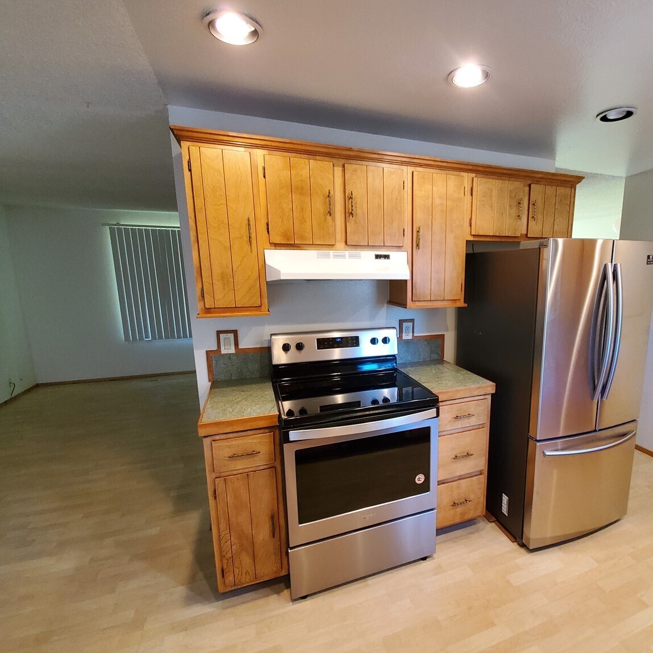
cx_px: 391
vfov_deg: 87.4
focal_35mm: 16
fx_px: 341
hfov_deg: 86.4
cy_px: 331
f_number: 2.2
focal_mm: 1.8
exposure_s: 1/59
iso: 500
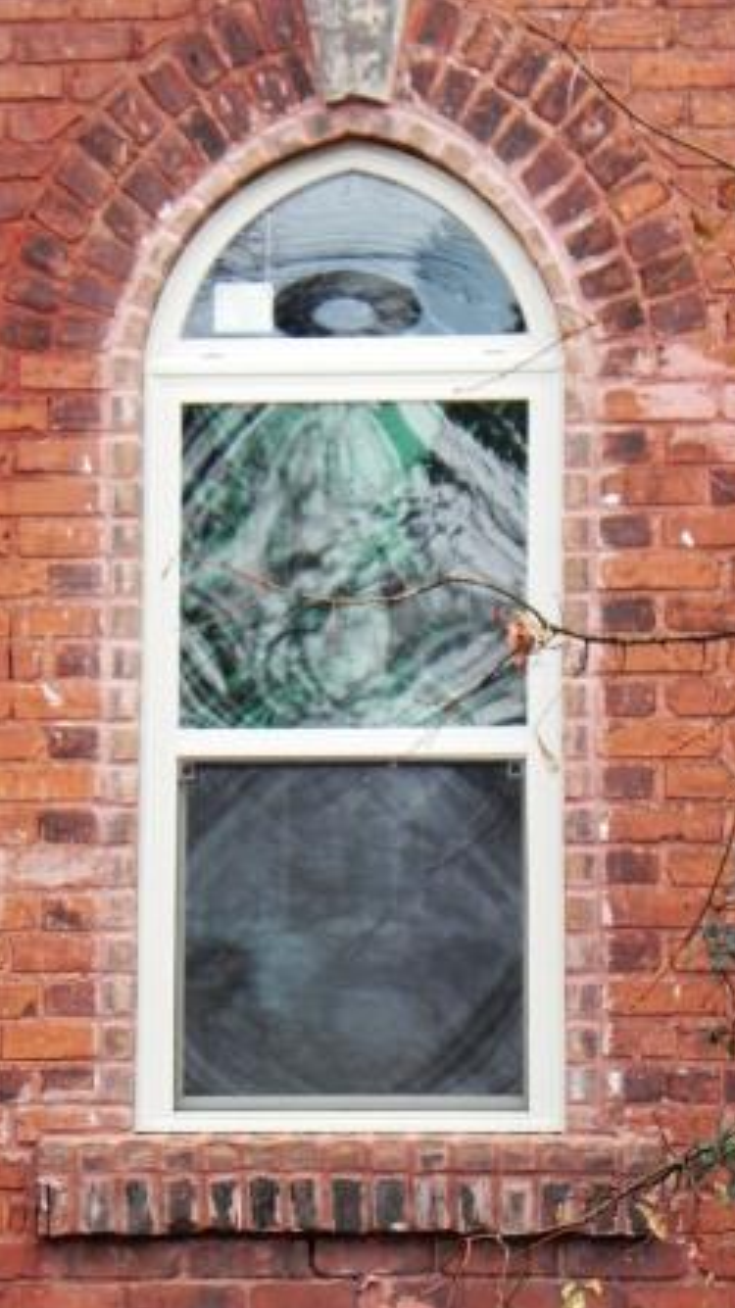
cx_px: 279
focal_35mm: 202
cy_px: 655
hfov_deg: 6.0
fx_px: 7005
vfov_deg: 10.7
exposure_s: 1/58
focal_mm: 32.7
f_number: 4.5
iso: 160
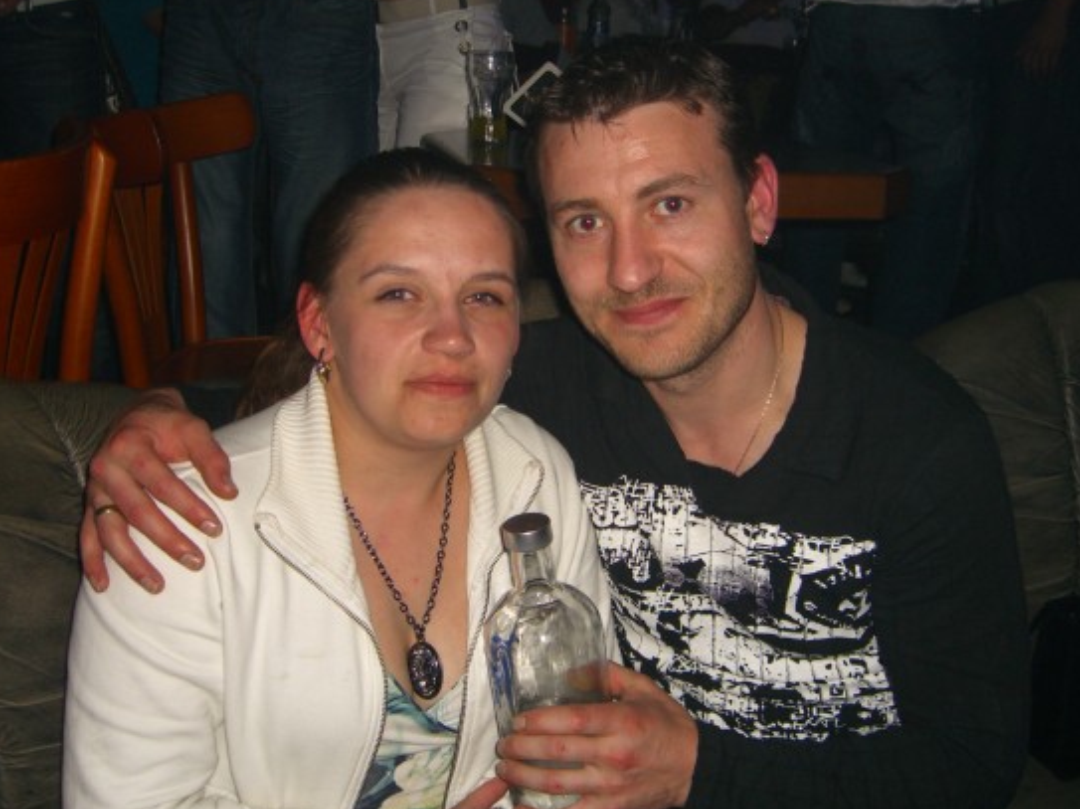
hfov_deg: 44.8
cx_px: 515
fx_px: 1310
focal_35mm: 42
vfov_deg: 34.3
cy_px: 390
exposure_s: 1/60
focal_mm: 7.9
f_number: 2.8
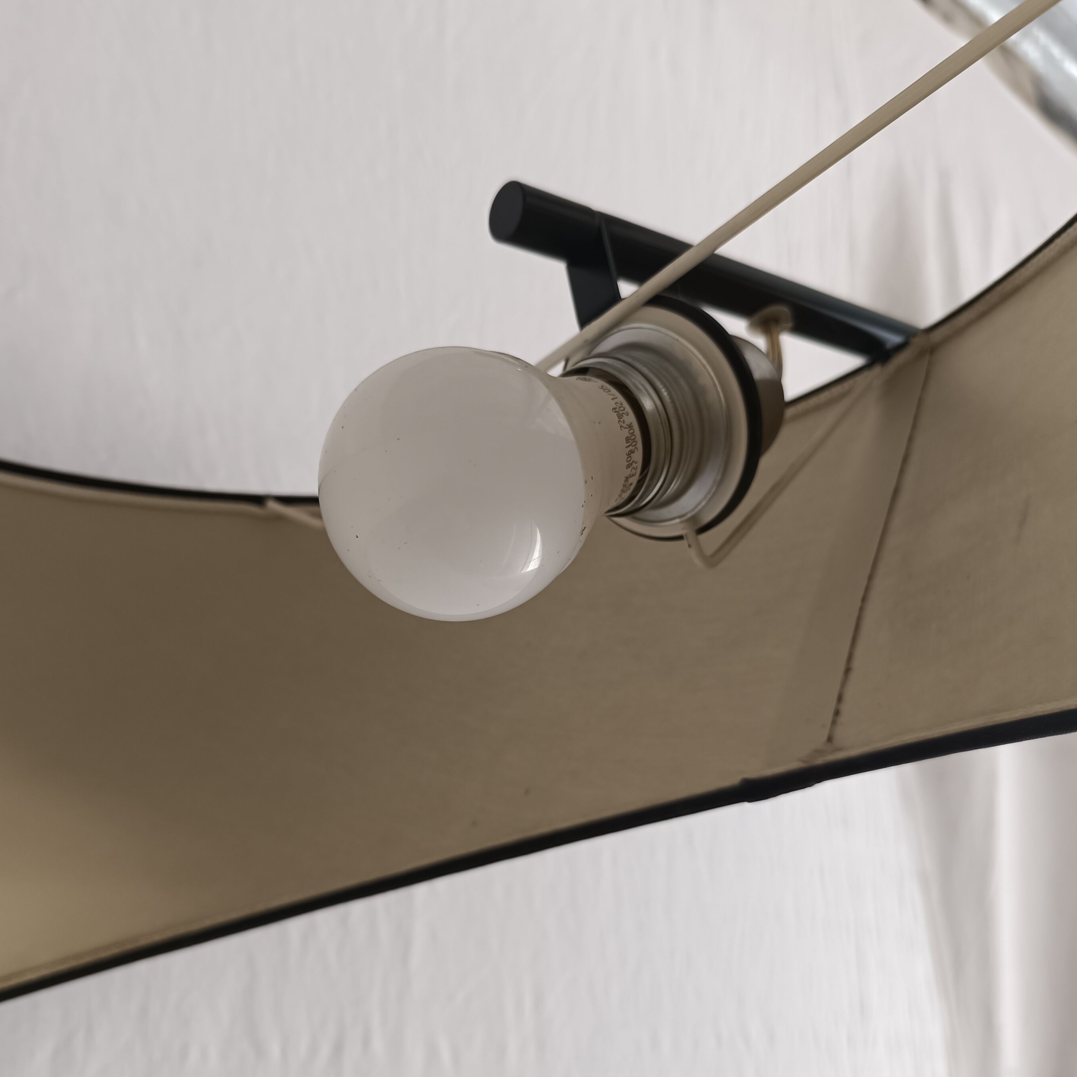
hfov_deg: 51.0
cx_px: 487
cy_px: 618
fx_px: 1126
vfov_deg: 50.9
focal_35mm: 32
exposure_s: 1/100
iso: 398
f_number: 1.65
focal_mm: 6.14
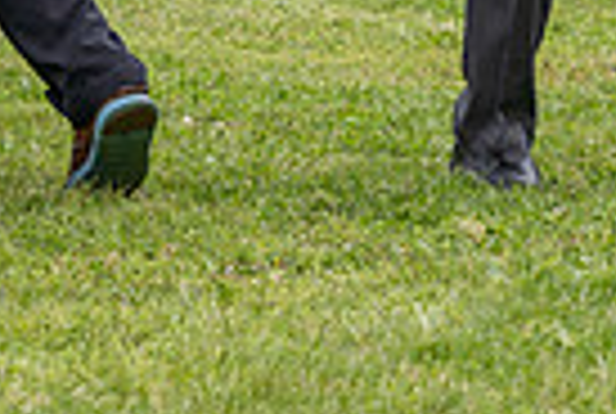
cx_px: -351
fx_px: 6671
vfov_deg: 3.5
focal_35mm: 389
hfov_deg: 5.2
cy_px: -254
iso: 500
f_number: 4.5
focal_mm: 92
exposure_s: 1/1000
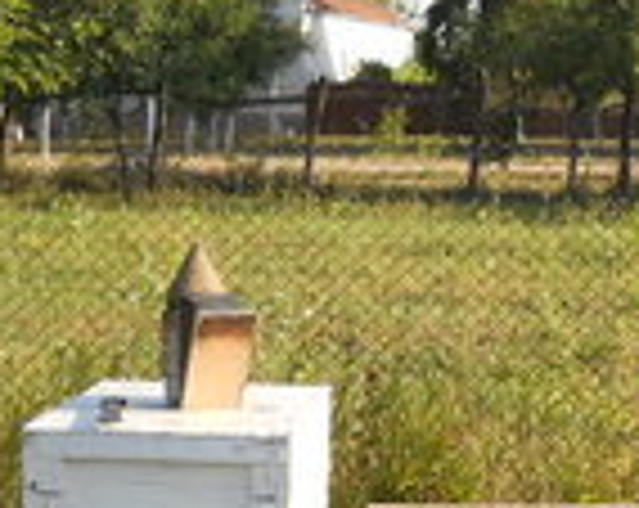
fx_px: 1868
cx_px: 630
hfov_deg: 18.9
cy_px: 524
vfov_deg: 15.2
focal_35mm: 99
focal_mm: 6.72
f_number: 5.5
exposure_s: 1/125
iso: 80
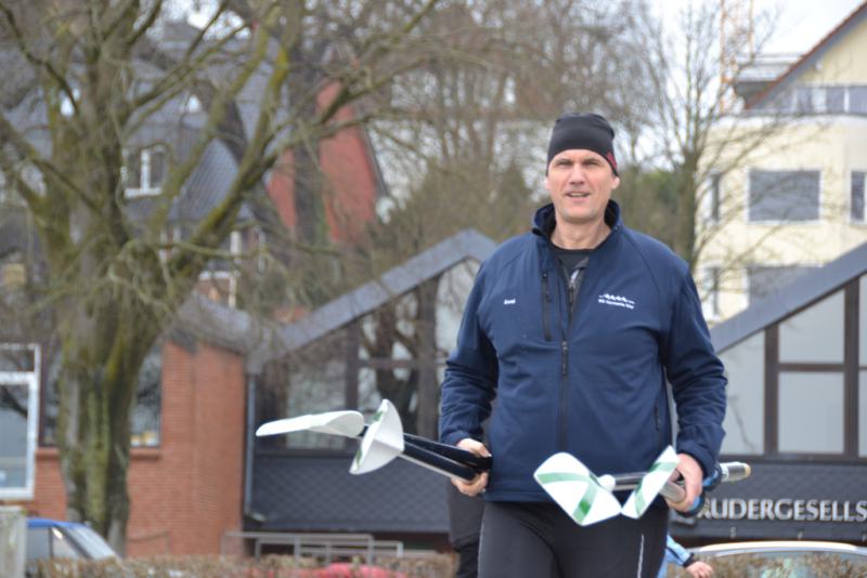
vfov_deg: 7.6
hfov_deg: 11.4
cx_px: 434
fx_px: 4336
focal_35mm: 180
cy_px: 289
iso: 200
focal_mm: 120
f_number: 5.6
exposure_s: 1/125
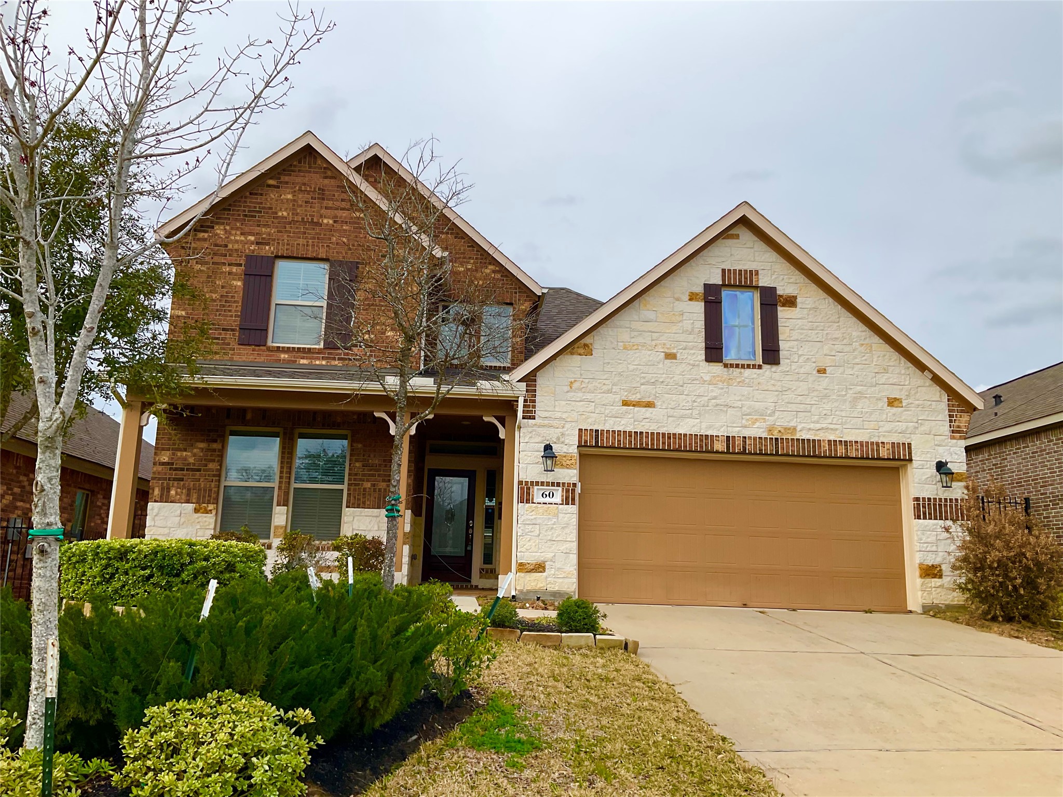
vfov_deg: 48.2
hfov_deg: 61.7
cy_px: 398
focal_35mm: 29
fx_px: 891
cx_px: 532
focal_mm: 3
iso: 16
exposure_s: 1/962
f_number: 1.8
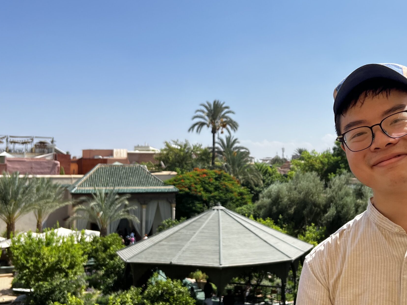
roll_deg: -2.3
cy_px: 152
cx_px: 248
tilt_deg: +2.9
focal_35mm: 40
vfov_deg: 36.0
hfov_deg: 46.5
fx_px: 470
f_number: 1.5
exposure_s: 1/4444
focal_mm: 5.7
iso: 50
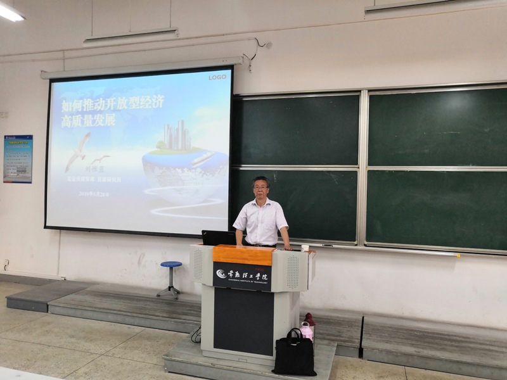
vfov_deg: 51.4
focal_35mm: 27
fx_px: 395
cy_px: 190
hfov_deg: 65.3
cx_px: 254
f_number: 1.8
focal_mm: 3.95
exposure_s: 1/33.3
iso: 250
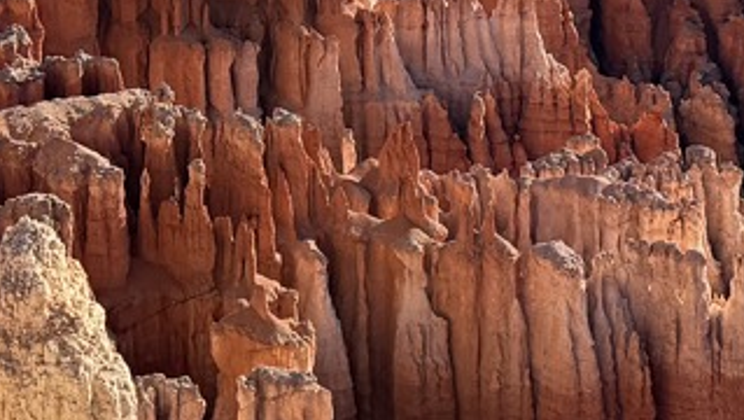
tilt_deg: -13.1
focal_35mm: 131
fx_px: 2586
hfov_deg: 16.4
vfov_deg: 8.9
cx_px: 452
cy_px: -336
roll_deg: -0.2
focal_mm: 6.76
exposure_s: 1/3597
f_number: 1.78
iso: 80
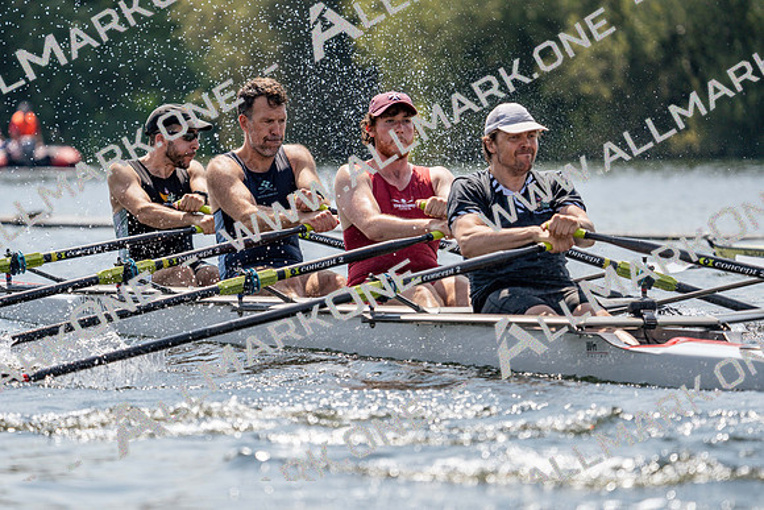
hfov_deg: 6.1
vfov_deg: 4.1
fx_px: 7174
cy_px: 255
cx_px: 382
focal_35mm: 338
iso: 200
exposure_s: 1/1600
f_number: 6.3
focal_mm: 338
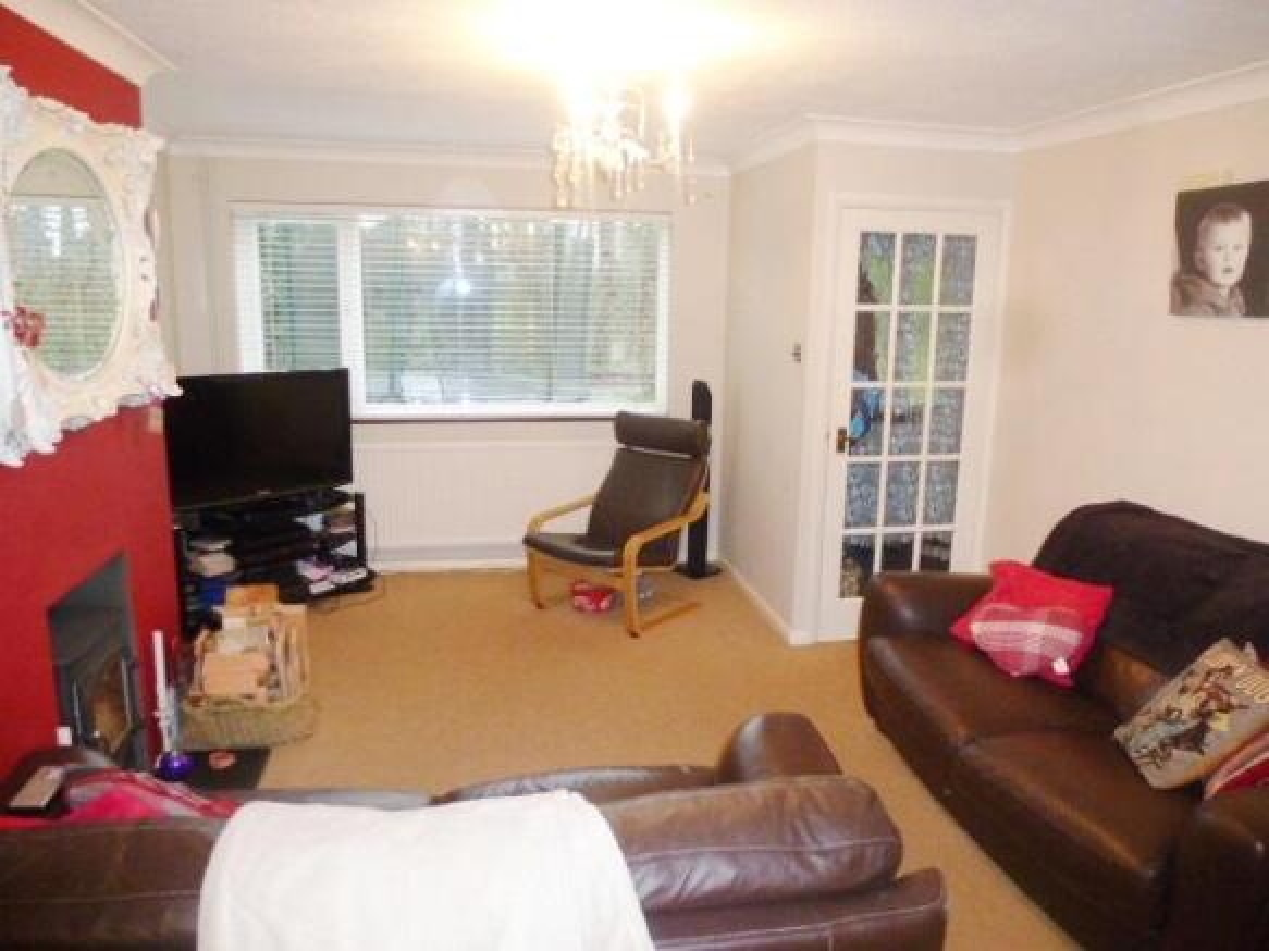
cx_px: 634
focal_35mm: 24
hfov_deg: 71.6
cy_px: 476
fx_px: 880
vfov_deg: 56.8
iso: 800
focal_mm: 4.3
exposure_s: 1/60
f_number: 3.3
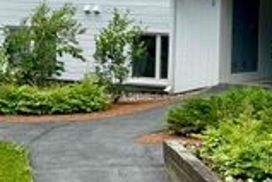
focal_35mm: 157
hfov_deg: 12.8
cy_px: 13
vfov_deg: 8.7
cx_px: 301
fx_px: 1186
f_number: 1.78
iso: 64
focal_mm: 6.76
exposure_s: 1/1490
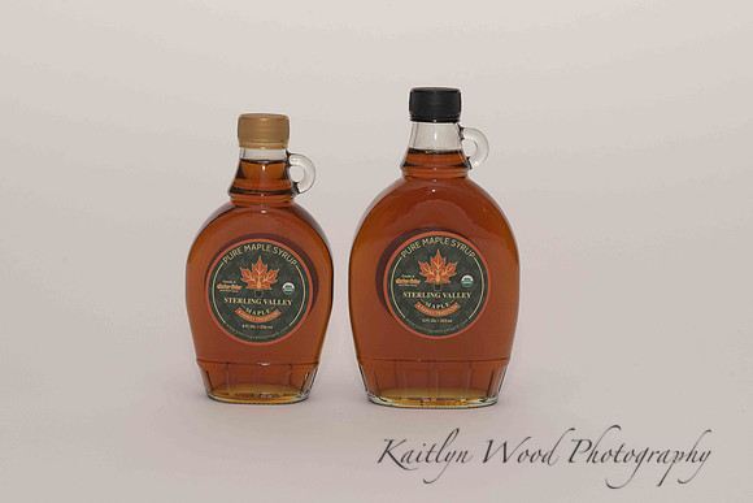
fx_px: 1785
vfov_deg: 16.0
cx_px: 376
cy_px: 252
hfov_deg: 23.8
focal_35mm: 85
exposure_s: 1/100
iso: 400
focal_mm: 85
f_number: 13
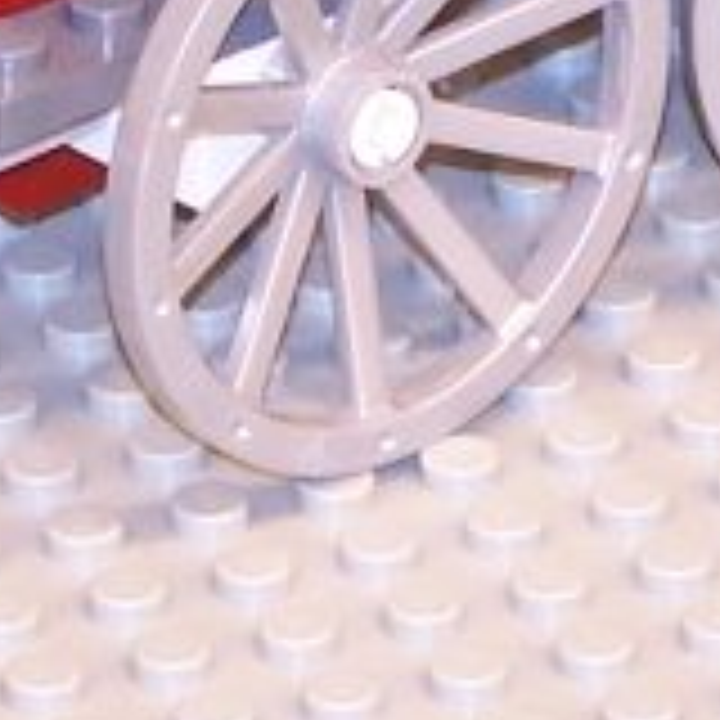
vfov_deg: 1.8
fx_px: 22497
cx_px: 144
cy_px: -189
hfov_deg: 1.8
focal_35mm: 956
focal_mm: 28
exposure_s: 1/3
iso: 80
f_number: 3.2
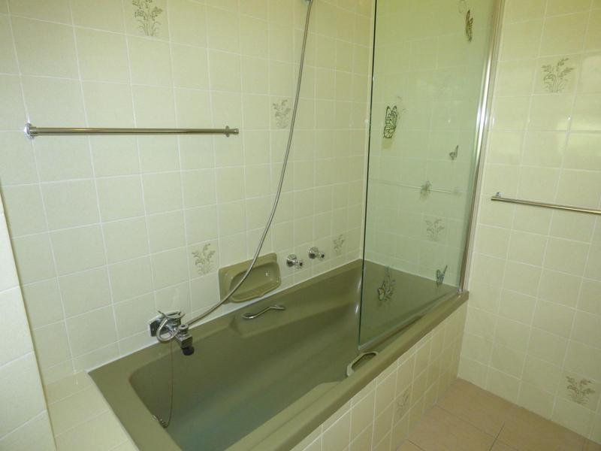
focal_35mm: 20
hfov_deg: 81.7
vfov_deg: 66.0
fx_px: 347
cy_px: 226
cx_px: 300
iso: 400
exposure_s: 1/50
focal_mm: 3.58
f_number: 4.5
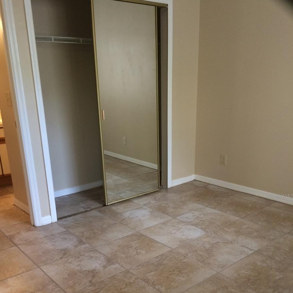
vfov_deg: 45.3
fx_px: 345
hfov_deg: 46.0
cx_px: 146
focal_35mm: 36
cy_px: 196
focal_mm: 4.12
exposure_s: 1/30
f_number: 2.2
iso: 125
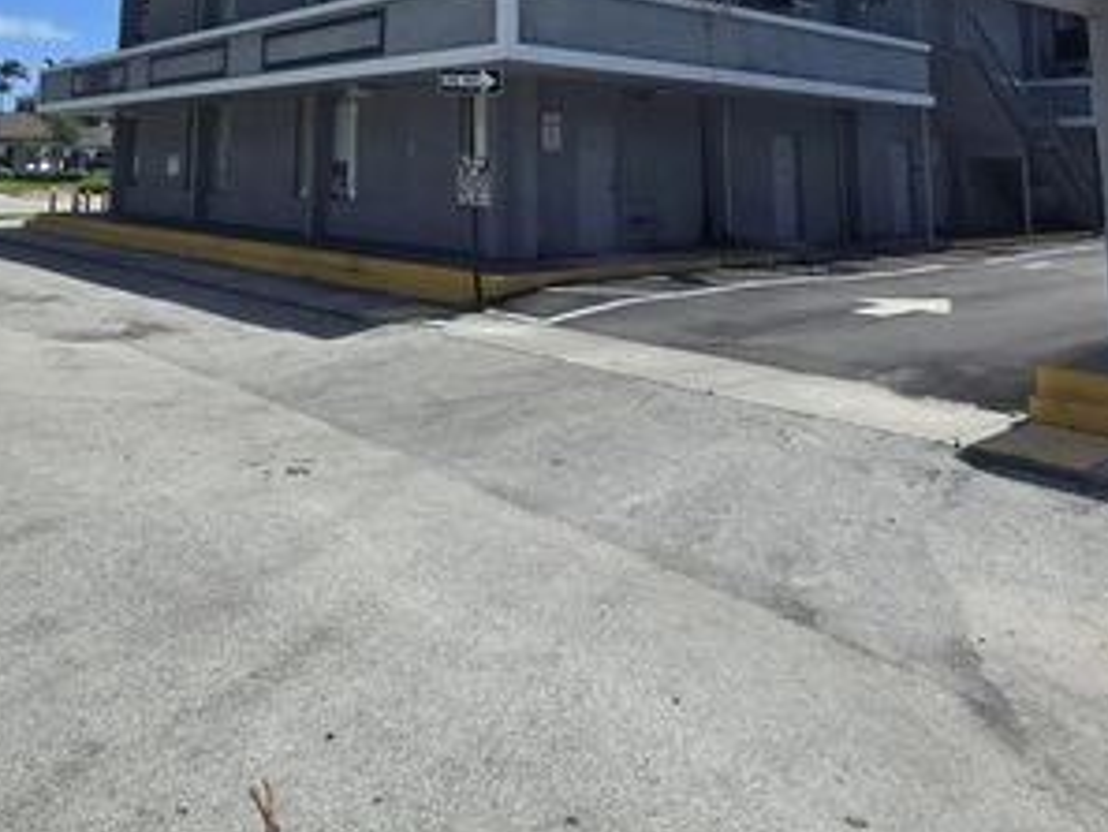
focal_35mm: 28
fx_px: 897
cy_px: 37
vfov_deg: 43.9
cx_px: 418
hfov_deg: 62.6
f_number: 2.2
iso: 50
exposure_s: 1/3211
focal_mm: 2.2
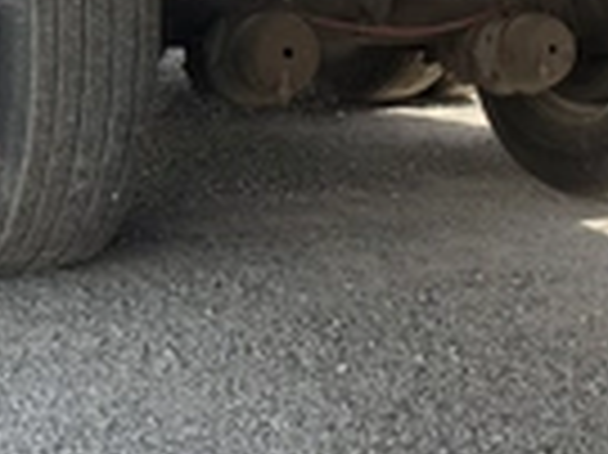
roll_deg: -5.8
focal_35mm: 71
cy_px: 63
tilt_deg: -15.1
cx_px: 464
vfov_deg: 20.4
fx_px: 1246
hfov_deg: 27.0
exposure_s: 1/1292
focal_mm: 6.76
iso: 100
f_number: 1.78
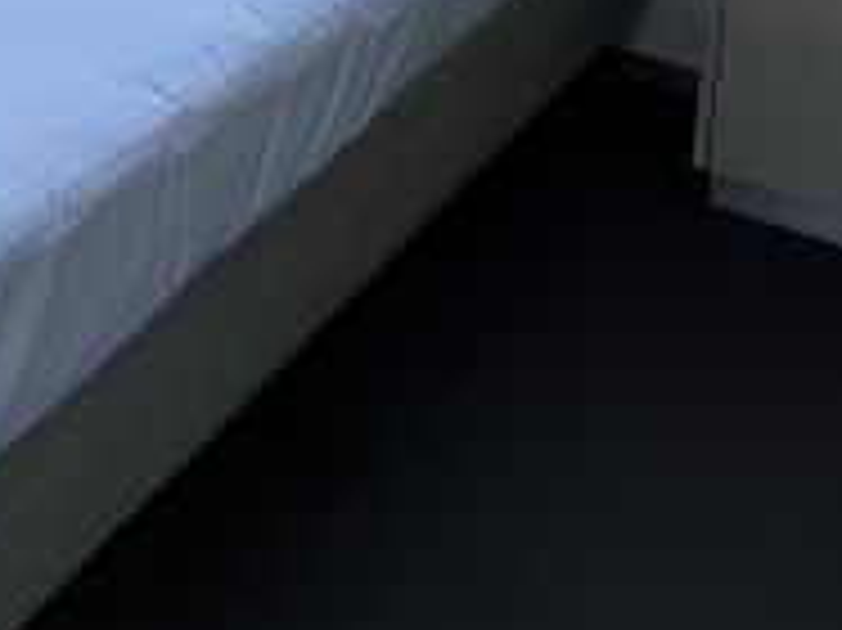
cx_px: -9
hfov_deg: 24.2
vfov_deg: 17.3
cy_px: -310
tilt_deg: -16.6
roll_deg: +0.1
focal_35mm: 77
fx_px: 1872
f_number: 1.78
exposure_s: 1/79
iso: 250
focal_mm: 6.86
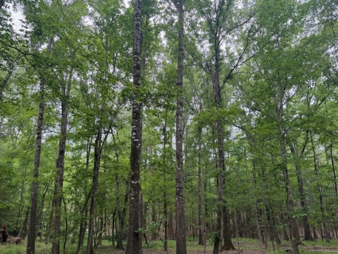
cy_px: 141
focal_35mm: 28
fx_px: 273
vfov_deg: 49.7
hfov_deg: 63.4
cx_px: 159
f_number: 1.78
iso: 80
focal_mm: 6.76
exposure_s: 1/265
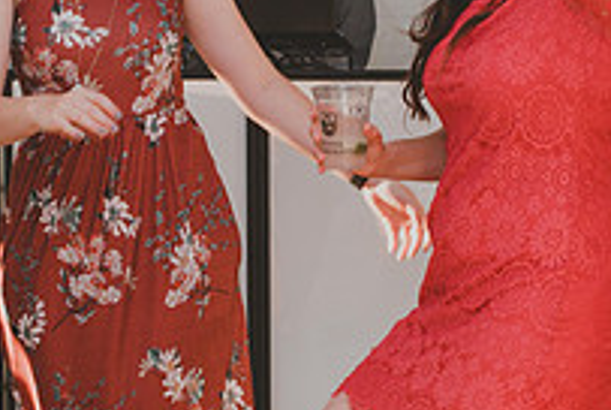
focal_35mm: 154
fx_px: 2617
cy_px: 164
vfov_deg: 8.9
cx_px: 262
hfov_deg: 13.3
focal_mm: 36
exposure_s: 1/125
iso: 360
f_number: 5.6
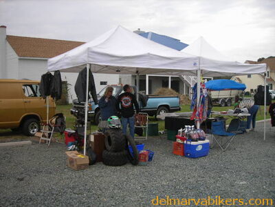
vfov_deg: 37.7
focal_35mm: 38
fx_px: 302
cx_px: 138
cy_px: 104
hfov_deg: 49.0
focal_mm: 6.3
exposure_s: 1/162
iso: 50
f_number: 3.2
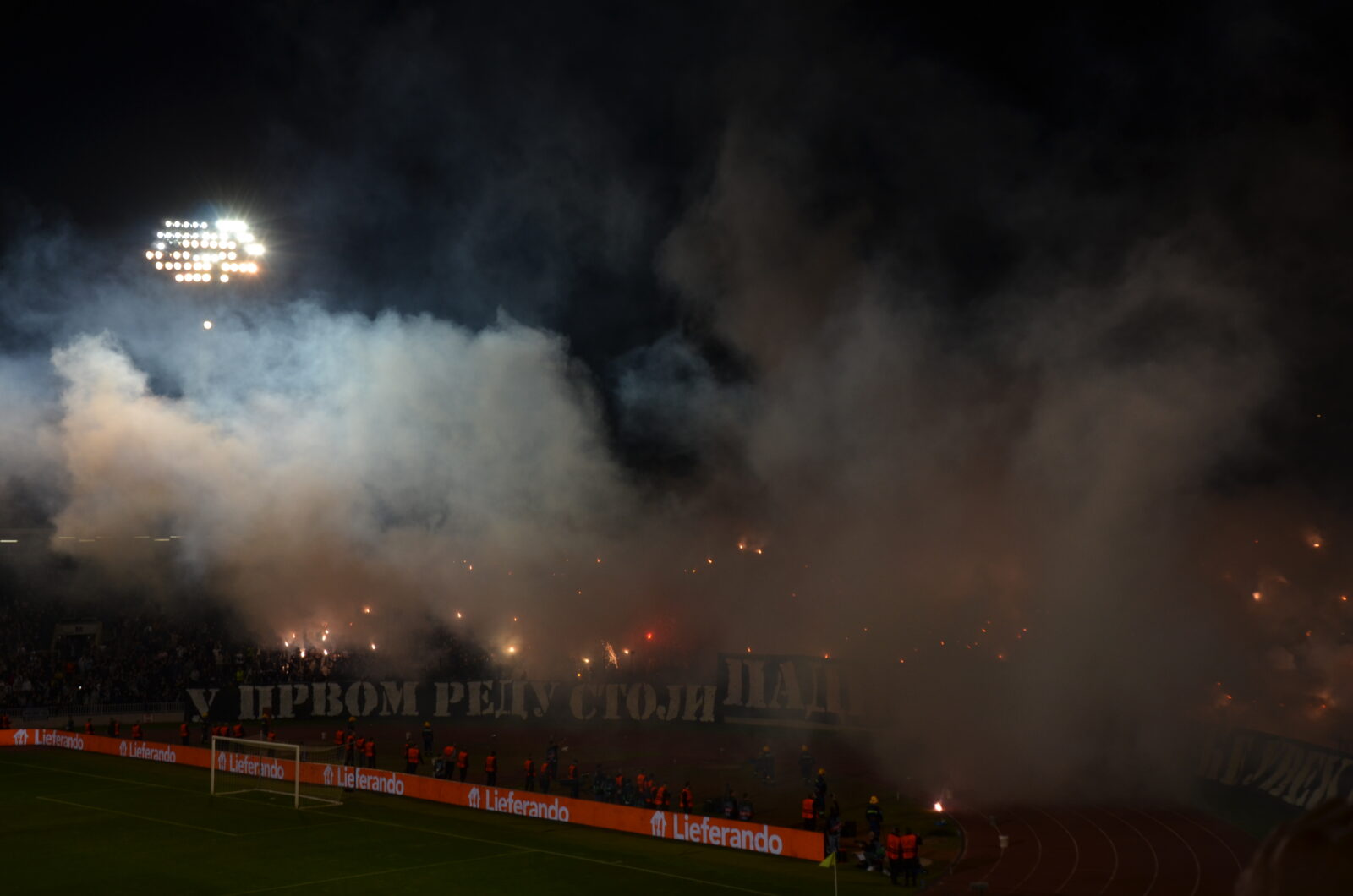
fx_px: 1800
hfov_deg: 41.2
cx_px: 676
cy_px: 448
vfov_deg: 28.0
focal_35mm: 48
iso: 200
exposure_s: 1/160
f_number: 6.3
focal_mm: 32
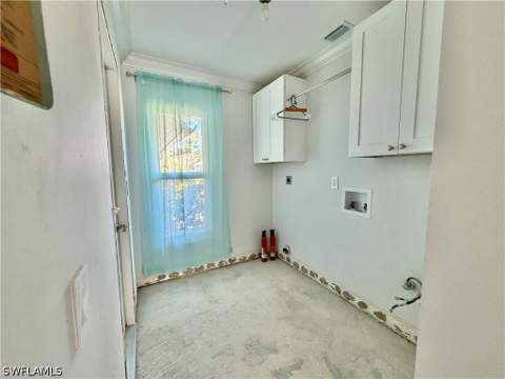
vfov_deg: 85.7
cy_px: 190
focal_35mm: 14
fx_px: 204
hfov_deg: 102.1
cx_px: 252
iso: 320
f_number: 2.2
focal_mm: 2.22
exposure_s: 1/62
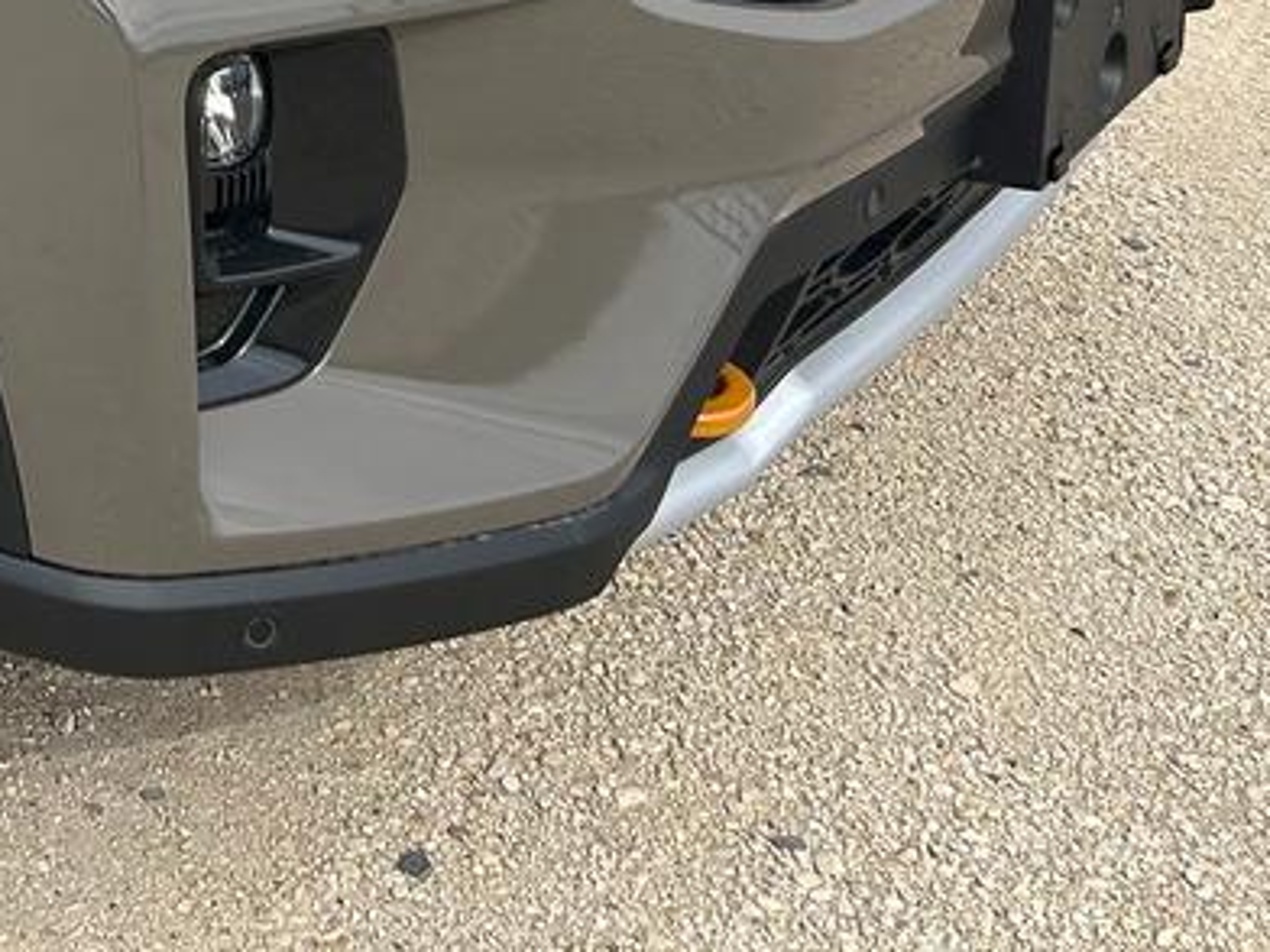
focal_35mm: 85
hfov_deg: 20.8
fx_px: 3119
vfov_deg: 15.6
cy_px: -596
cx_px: -424
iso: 50
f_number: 1.5
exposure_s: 1/3356
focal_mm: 5.7
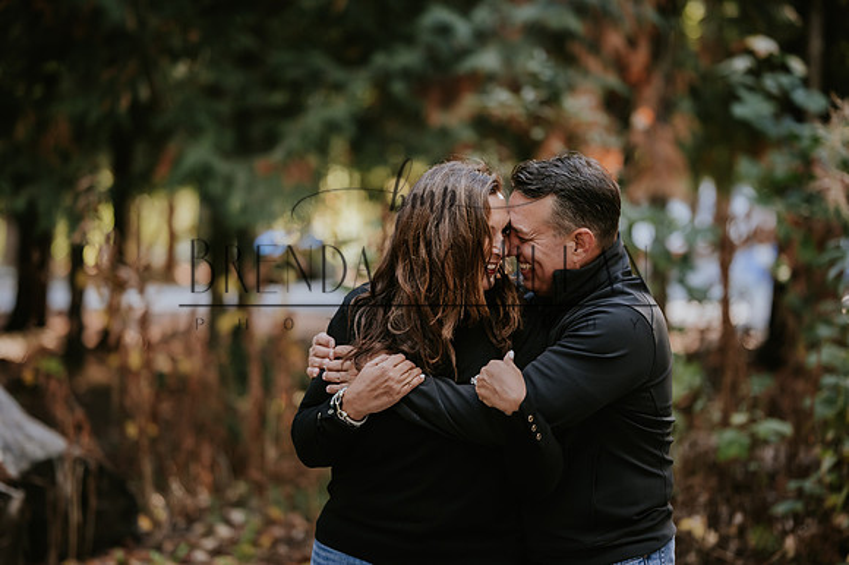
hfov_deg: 23.9
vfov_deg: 16.1
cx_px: 424
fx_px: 2003
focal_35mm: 85
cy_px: 282
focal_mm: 85
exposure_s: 1/640
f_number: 1.8
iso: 500
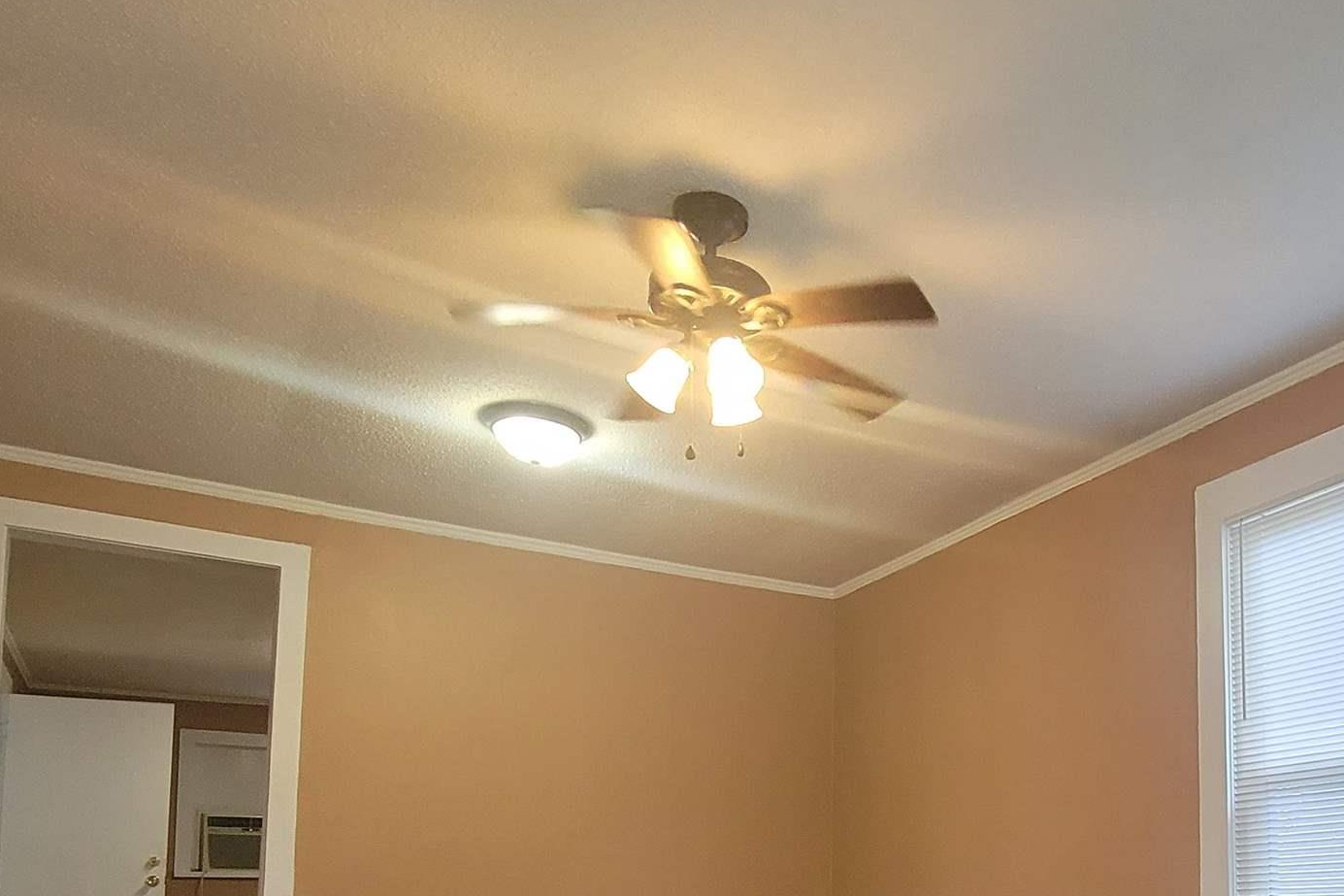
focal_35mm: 30
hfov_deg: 59.2
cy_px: 842
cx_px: 979
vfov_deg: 39.7
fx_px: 1120
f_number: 2.2
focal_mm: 2.2
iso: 320
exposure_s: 1/60
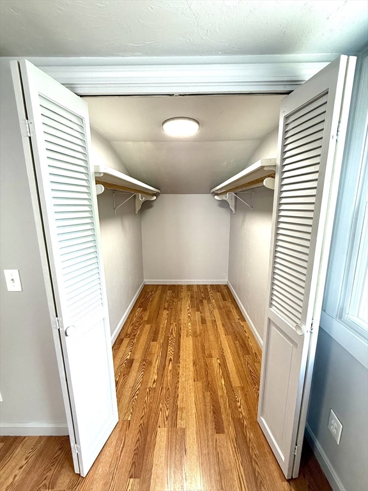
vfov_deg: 102.1
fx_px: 198
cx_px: 184
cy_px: 246
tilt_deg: -11.5
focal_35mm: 14
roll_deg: +0.0
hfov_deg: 85.7
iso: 200
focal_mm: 2.22
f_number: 2.2
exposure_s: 1/99
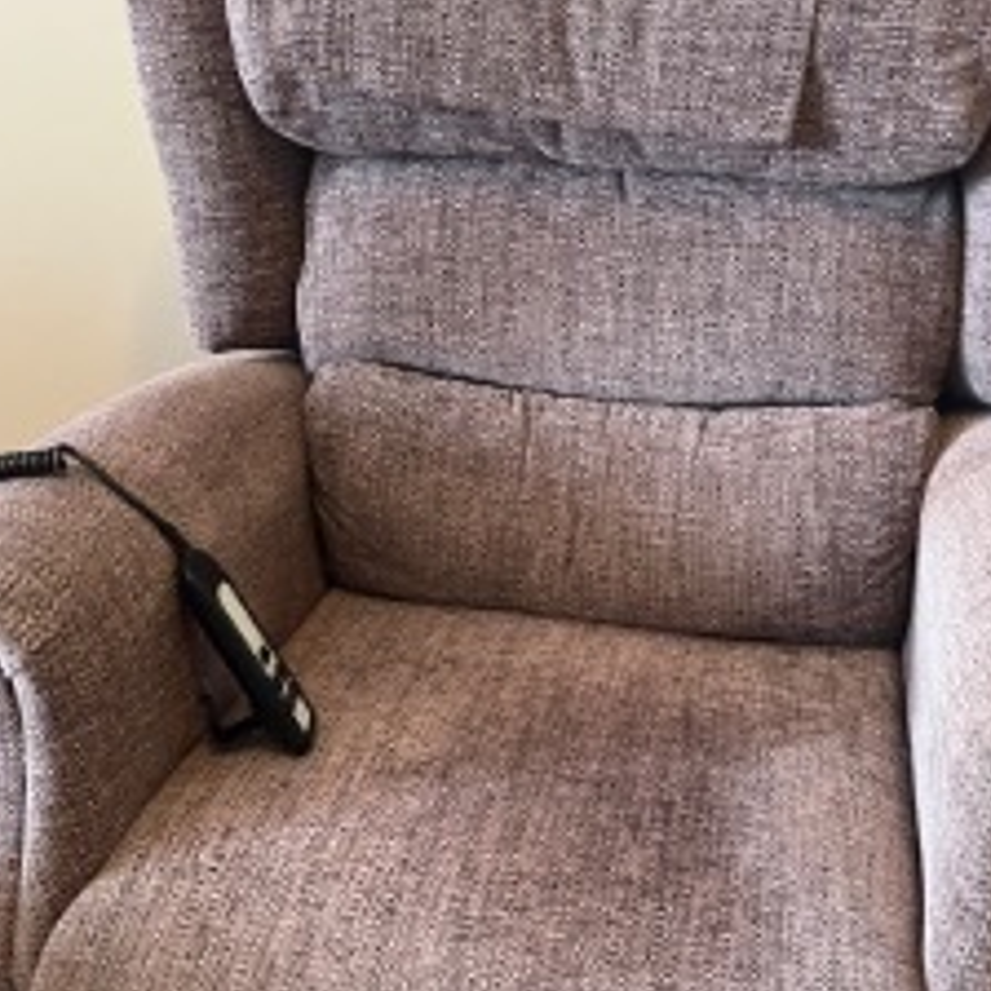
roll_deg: -0.1
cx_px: 507
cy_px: 584
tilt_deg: -20.8
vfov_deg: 42.7
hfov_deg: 42.8
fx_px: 1263
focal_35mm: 39
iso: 500
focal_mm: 5.1
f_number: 1.6
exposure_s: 1/48
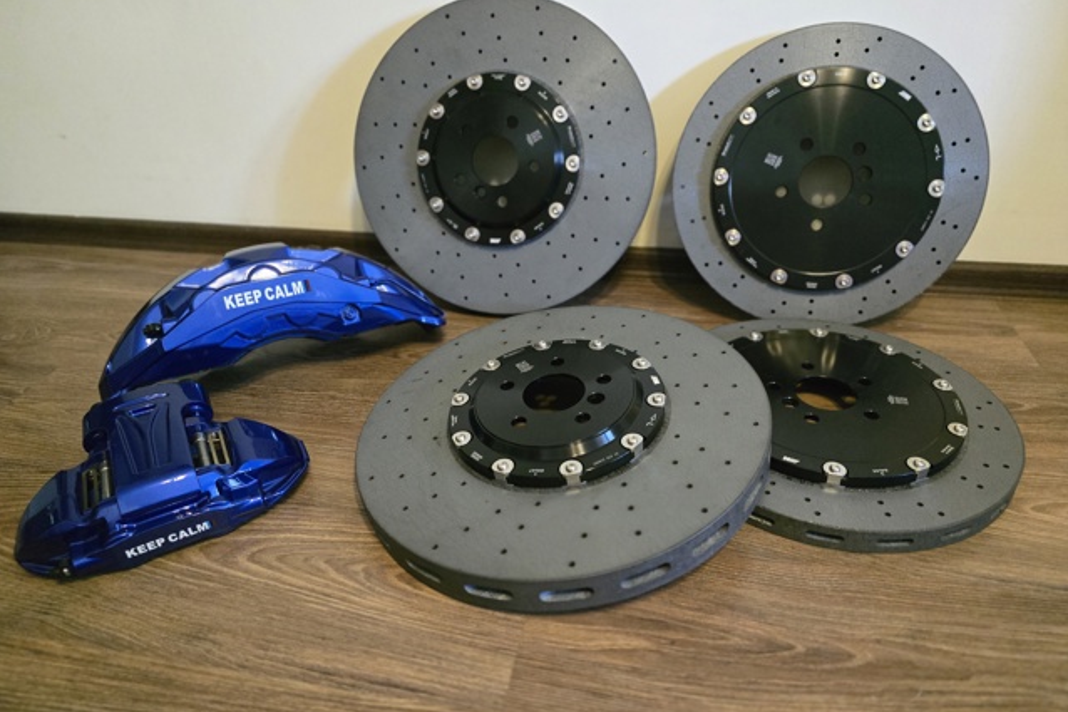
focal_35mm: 24
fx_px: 712
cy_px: 343
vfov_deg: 53.1
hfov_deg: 73.8
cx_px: 534
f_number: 1.7
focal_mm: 6.3
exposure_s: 1/100
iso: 2500
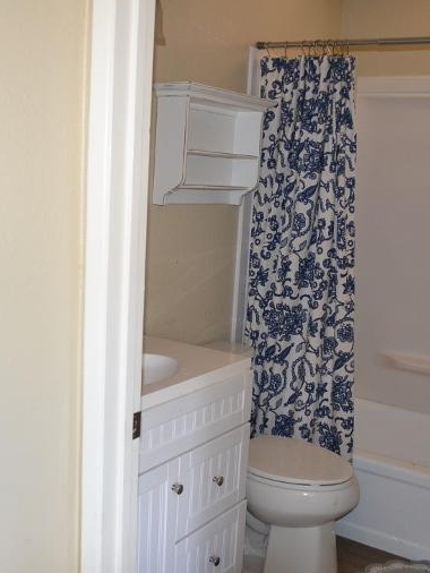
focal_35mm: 41
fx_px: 678
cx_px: 259
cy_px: 288
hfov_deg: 35.0
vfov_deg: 45.8
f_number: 3.5
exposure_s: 1/60
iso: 900
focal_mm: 18
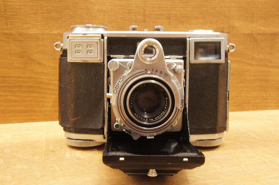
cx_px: 140
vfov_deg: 29.8
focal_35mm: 45
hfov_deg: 43.7
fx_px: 348
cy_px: 92
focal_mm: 30
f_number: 11
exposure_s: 1/40
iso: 3200
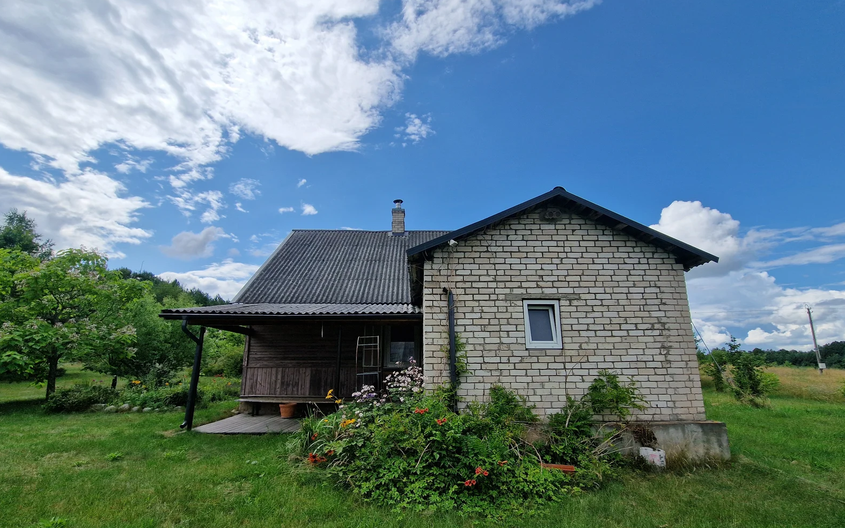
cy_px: 287
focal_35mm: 14
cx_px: 428
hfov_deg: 105.3
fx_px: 322
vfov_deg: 78.5
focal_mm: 2.2
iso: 50
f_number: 2.2
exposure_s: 1/3936
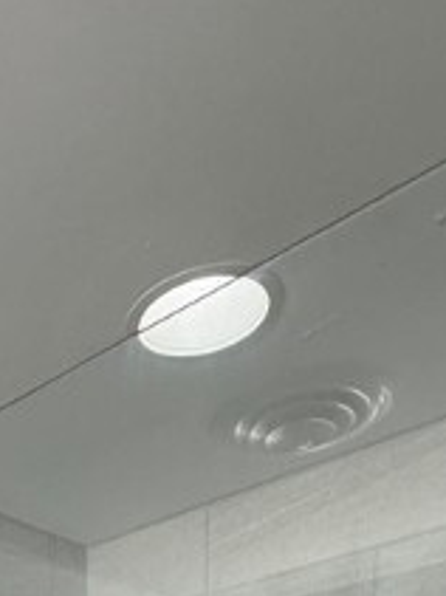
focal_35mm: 51
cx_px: -54
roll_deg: +1.0
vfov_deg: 24.4
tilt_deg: -6.5
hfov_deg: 26.2
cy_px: 986
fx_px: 877
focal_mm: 2.22
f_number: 2.2
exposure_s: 1/60
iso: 200
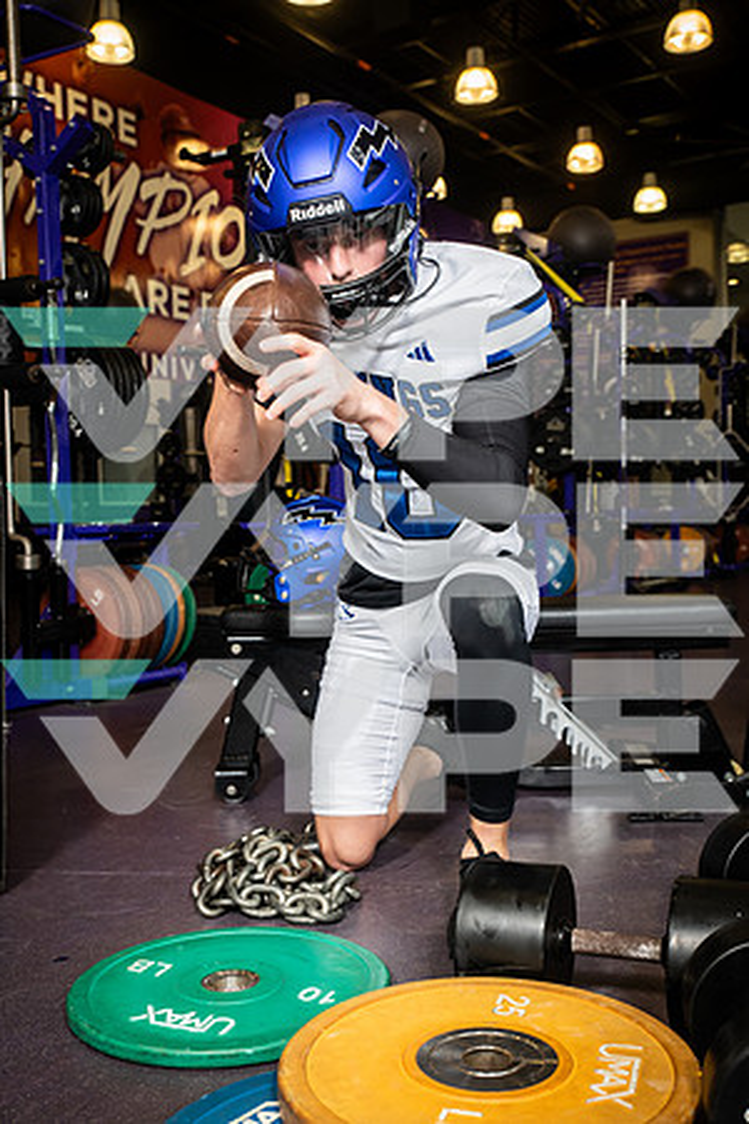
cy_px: 562
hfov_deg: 35.1
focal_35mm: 38
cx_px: 374
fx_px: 1186
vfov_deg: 50.7
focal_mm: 38
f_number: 5.6
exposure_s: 1/250
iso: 500
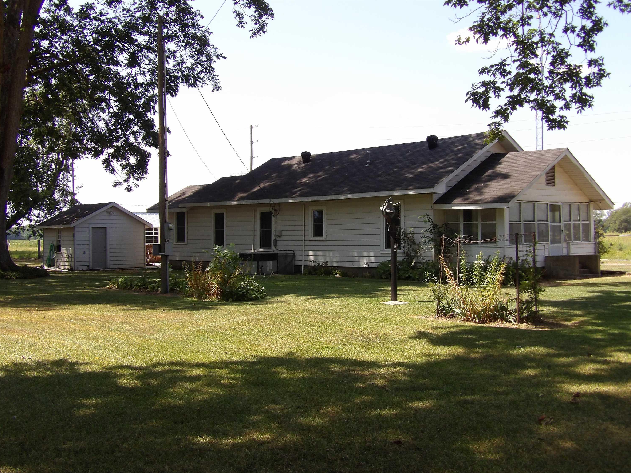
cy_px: 242
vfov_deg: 36.0
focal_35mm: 40
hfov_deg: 46.8
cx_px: 322
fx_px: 729
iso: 100
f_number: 3.7
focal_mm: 7
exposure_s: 1/418
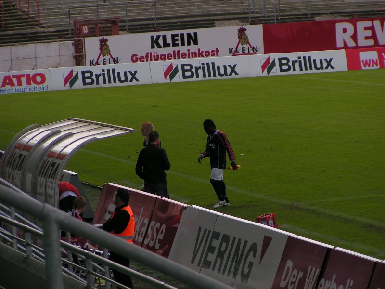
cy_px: 144
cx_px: 192
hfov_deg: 7.6
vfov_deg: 5.7
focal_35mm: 259
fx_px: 2881
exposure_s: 1/800
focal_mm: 39.6
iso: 50
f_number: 3.5
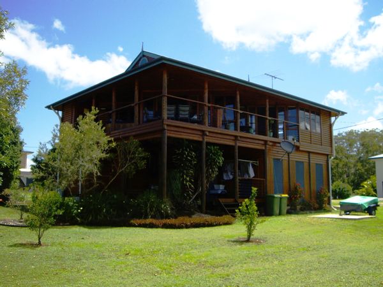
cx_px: 192
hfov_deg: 49.0
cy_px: 144
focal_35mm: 38
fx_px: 420
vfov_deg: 37.7
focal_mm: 6.2
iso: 100
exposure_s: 1/640
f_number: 4.3
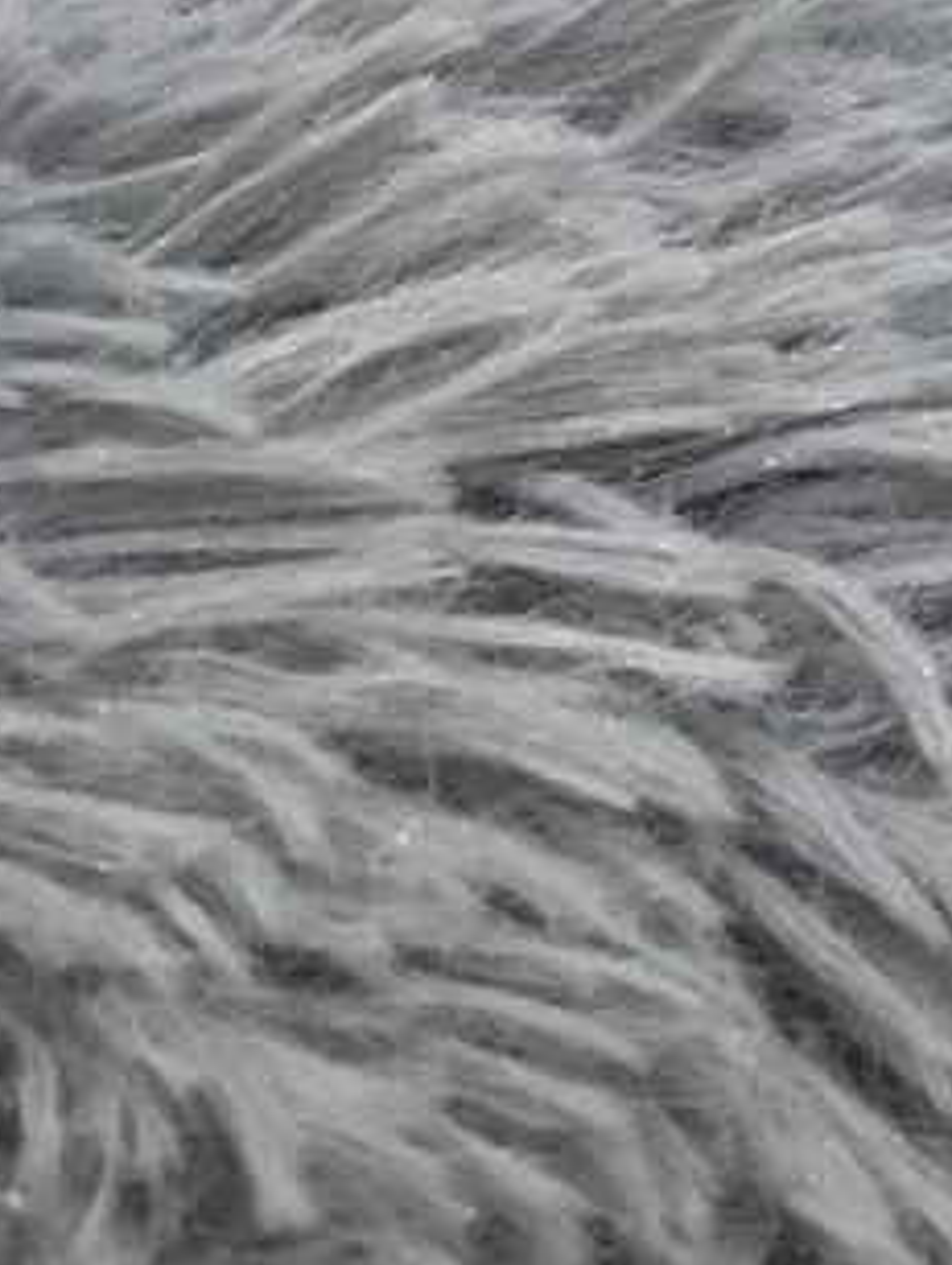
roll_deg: +0.4
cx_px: 1294
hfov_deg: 11.9
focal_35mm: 121
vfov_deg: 14.8
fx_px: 4428
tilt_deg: -15.5
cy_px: -771
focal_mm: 3.3
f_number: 2.4
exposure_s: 1/33
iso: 160
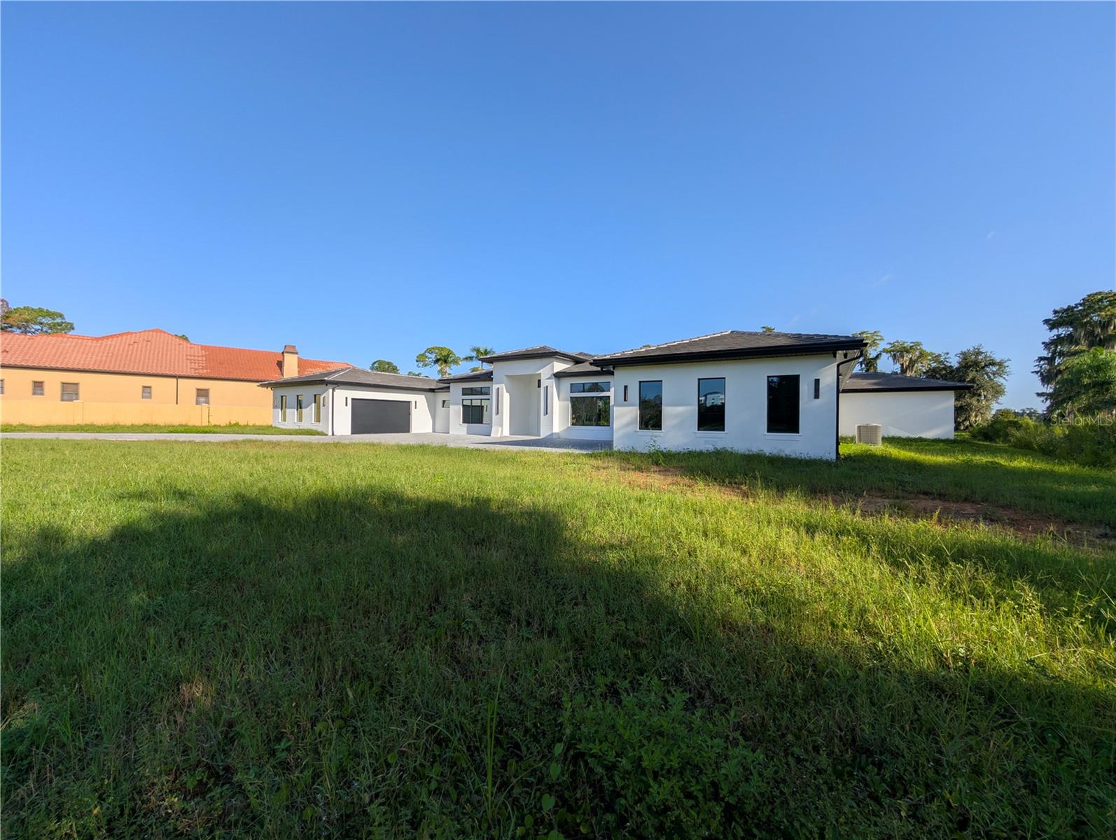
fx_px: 387
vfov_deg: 94.6
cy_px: 420
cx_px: 558
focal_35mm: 12
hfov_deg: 110.5
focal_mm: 2.02
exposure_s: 1/3759
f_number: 1.7
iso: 48
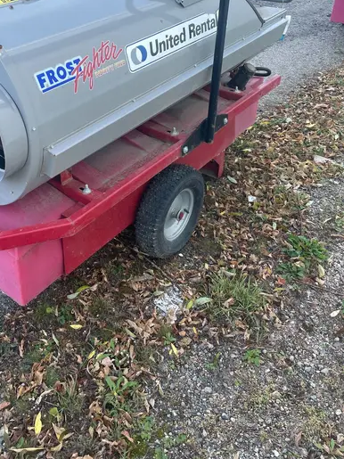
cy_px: 144
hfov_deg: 38.0
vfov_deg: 49.1
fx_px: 490
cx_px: 102
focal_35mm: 37
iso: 40
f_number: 1.6
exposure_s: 1/121
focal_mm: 4.2
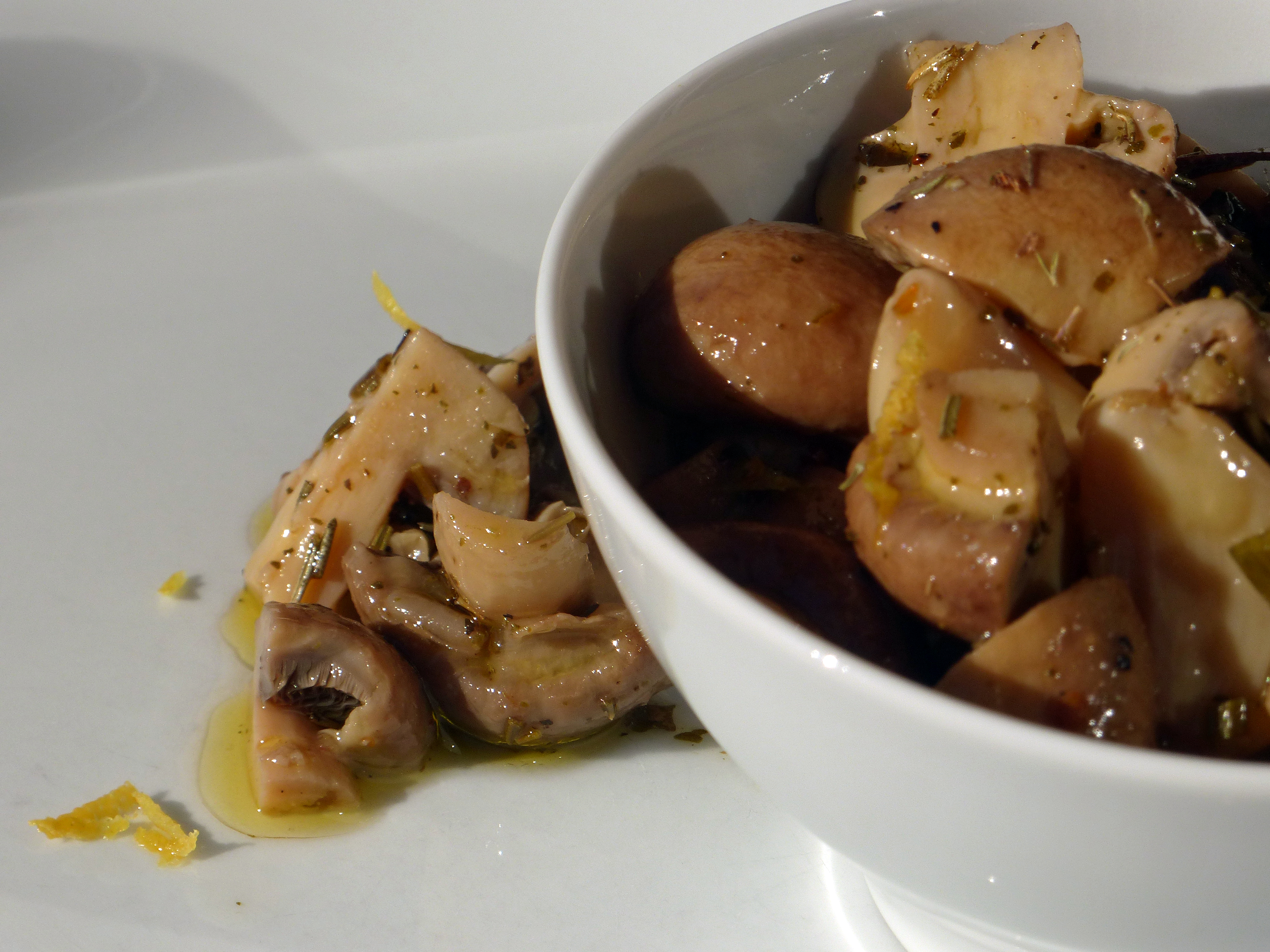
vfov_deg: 3.5
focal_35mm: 420
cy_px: 476
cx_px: 635
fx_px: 15409
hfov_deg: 4.7
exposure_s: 1/1600
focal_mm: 75.6
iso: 100
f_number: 5.6
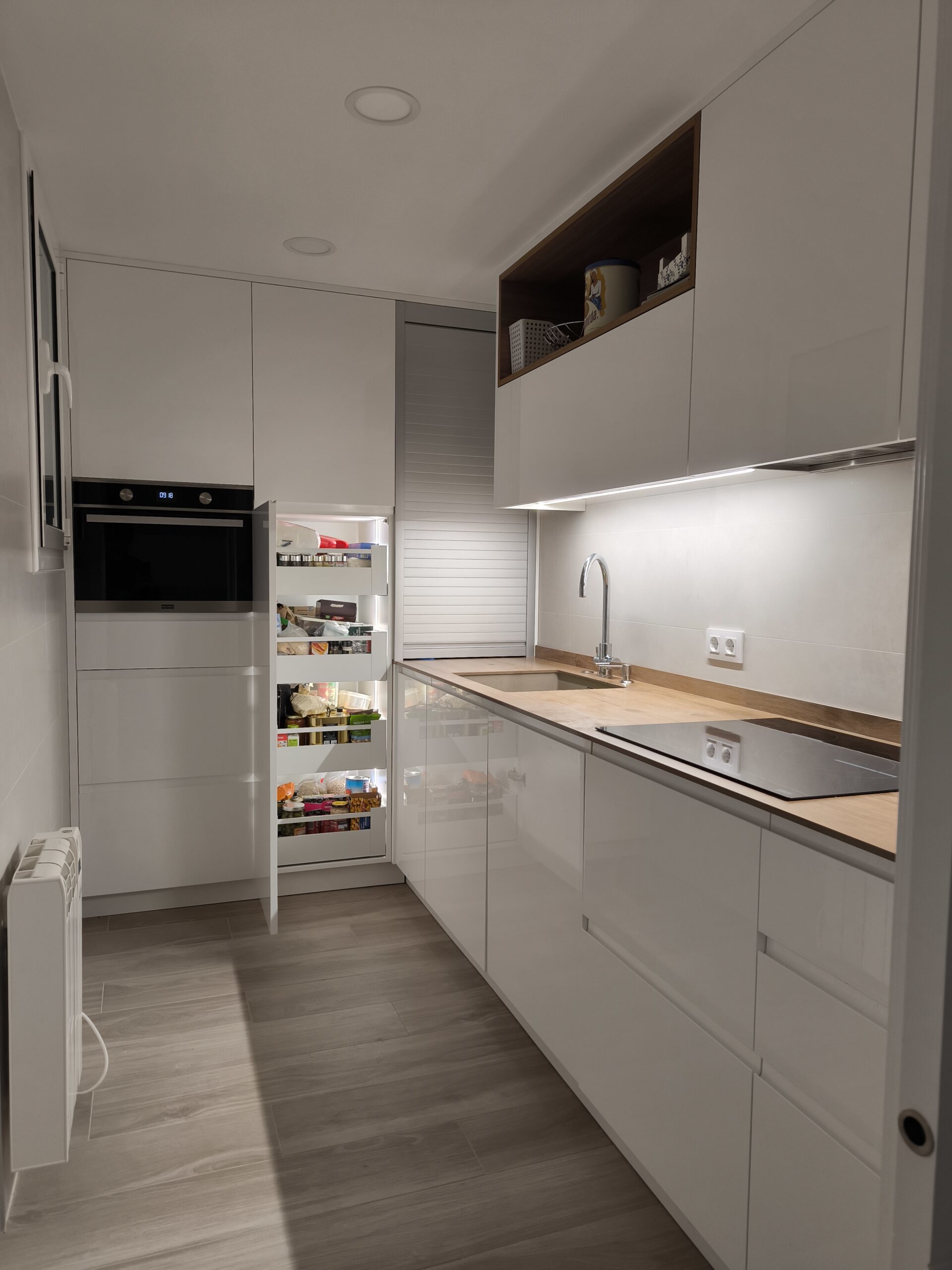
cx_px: 476
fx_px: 880
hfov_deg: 56.8
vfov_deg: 71.6
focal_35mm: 24
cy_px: 635
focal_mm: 6.92
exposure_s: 1/50
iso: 100
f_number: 1.9
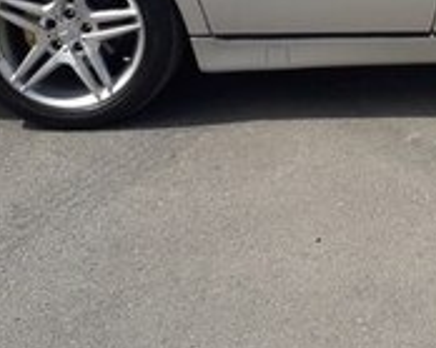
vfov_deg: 15.0
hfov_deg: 18.4
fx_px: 1290
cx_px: 496
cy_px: -44
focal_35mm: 100
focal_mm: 3.6
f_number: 1.9
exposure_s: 1/2193
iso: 40
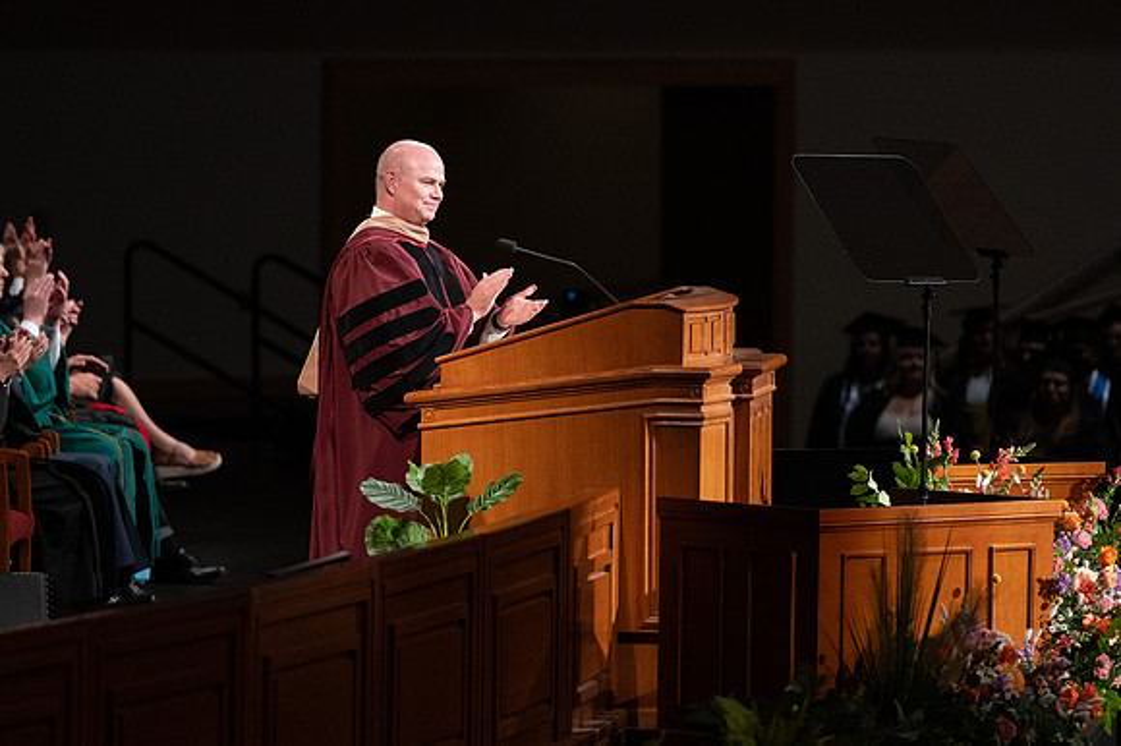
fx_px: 9336
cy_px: 373
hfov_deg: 6.9
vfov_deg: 4.6
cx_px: 560
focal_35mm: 300
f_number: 2.8
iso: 2500
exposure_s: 1/400
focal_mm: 200
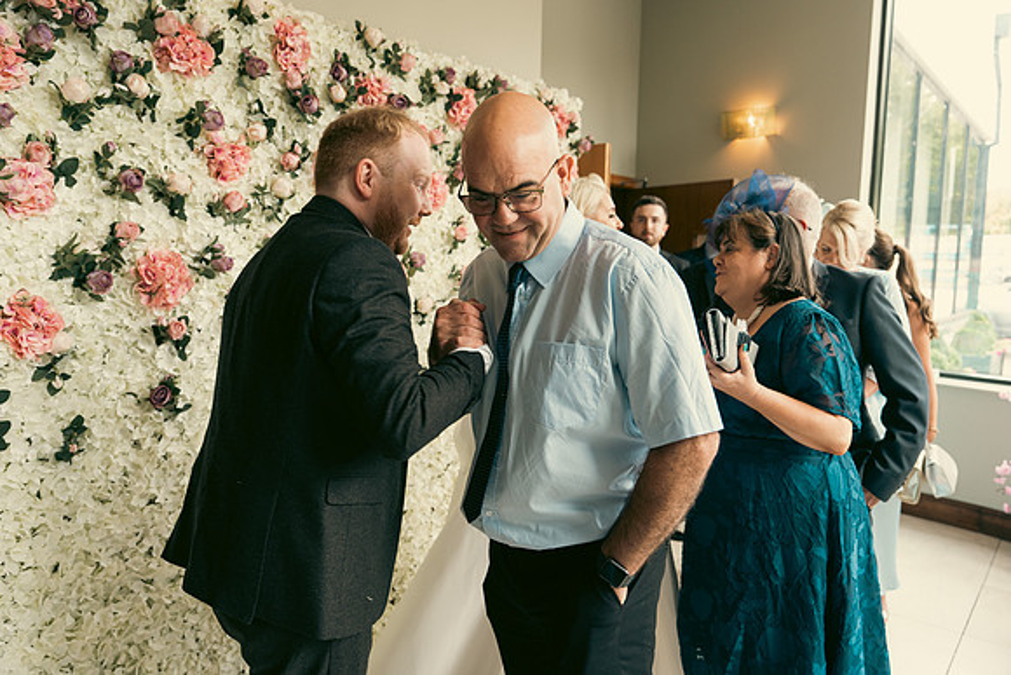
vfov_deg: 49.6
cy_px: 338
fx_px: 730
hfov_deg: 69.4
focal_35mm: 26
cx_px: 506
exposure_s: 1/160
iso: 640
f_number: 3.5
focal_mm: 26
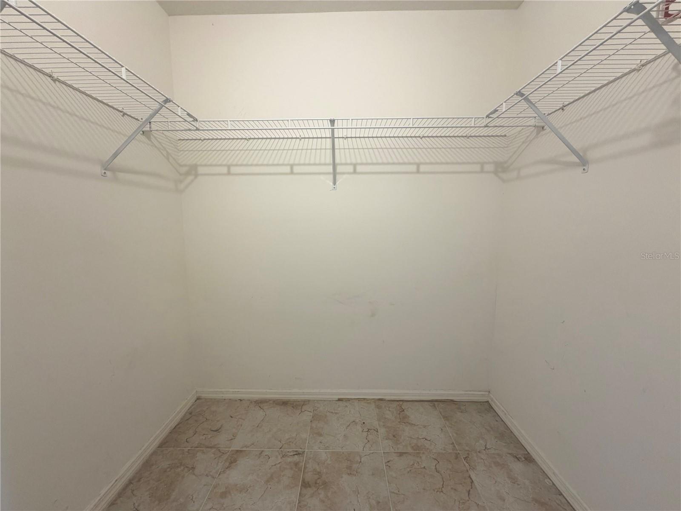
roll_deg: +0.9
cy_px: 256
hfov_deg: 102.1
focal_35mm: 14
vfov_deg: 85.7
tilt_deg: -7.6
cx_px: 340
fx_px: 275
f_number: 2.2
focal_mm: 2.22
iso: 200
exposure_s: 1/60
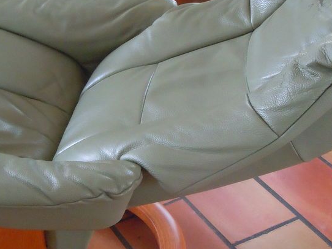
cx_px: 137
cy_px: 105
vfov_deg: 20.4
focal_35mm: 72
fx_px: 690
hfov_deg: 27.0
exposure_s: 1/20
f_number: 3.7
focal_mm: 7.1
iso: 800
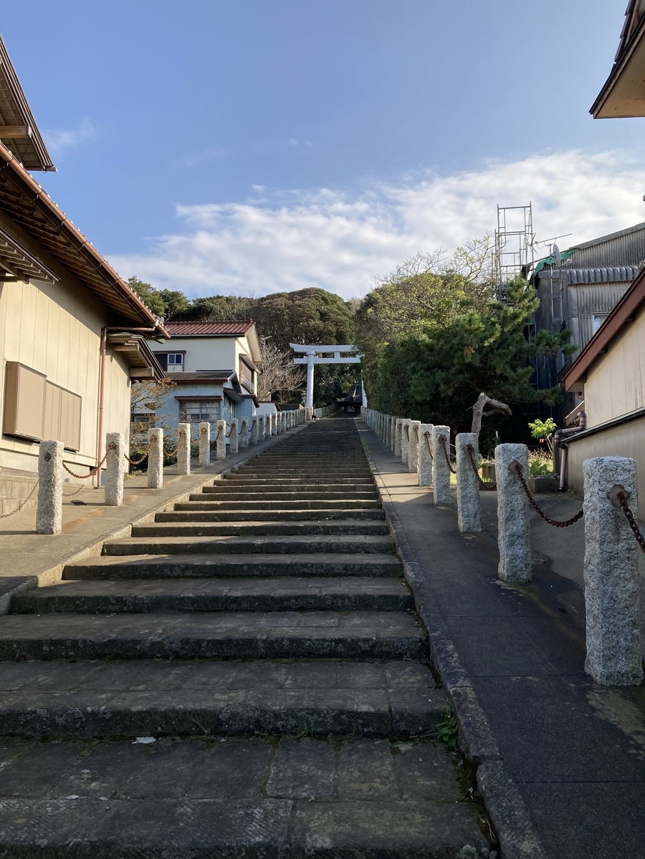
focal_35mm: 28
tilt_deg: +8.1
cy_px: 430
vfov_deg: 63.4
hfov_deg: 49.7
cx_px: 322
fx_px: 696
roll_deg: -0.4
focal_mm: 3.99
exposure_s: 1/1473
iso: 20
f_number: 1.8
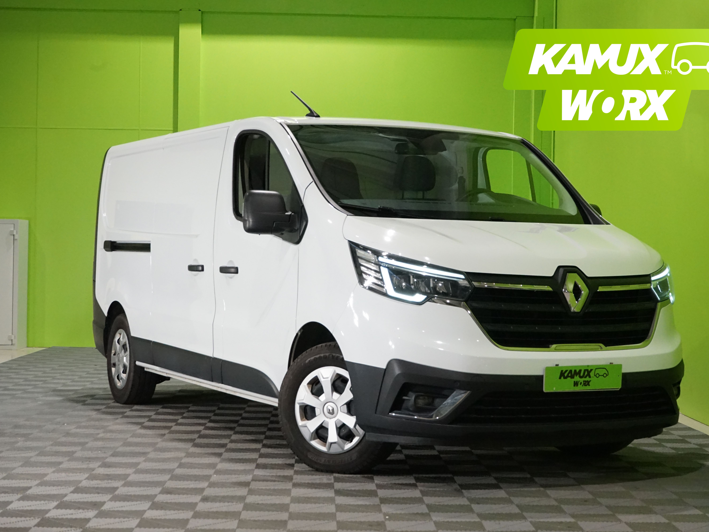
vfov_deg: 22.6
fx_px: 1331
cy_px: 266
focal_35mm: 65
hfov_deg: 29.8
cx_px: 387
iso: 6400
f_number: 10
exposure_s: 1/125
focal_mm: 60
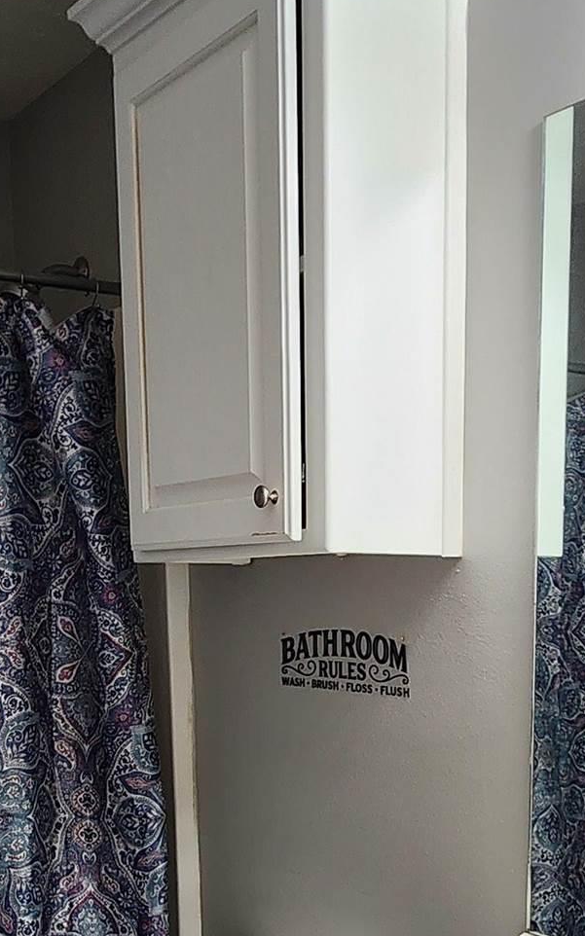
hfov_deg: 29.2
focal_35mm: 44
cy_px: 827
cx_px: 333
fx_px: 1123
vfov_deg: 41.9
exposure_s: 1/60
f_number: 2.2
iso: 200
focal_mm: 2.2
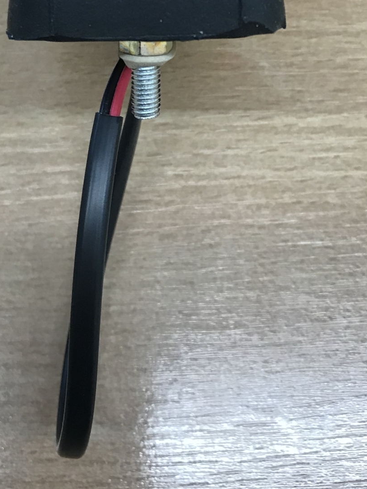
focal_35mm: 66
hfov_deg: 22.2
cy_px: 21
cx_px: 127
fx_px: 933
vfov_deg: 27.9
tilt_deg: -71.4
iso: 25
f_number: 1.8
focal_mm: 3.99
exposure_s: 1/37
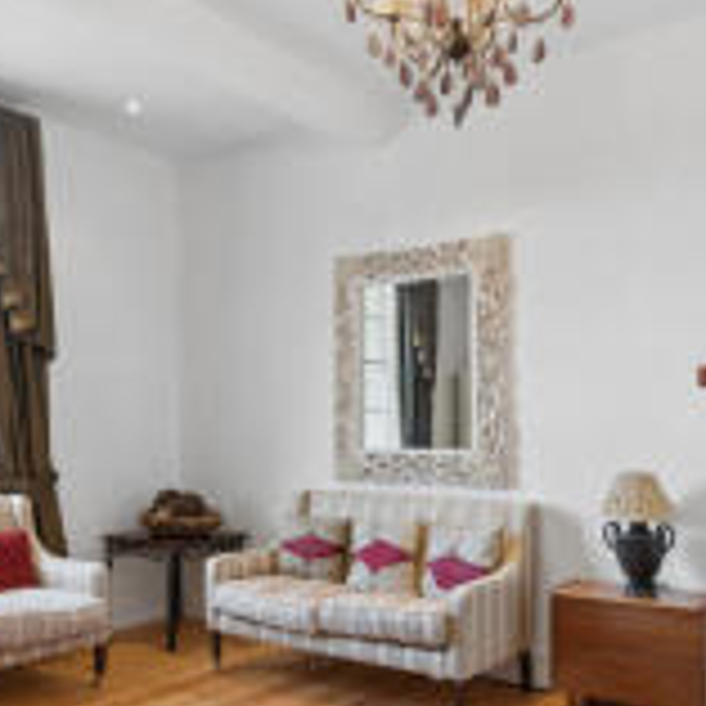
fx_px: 831
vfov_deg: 45.6
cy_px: 447
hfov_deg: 46.0
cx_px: 319
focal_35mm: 36
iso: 220
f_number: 7.1
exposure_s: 1/15
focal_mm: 14
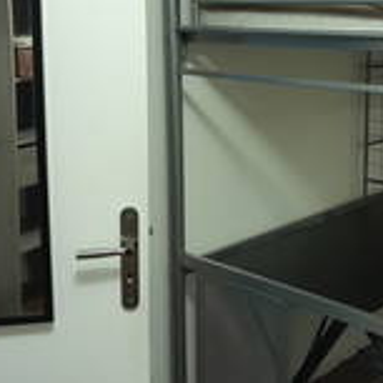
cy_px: 133
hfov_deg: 29.9
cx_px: 298
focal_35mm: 56
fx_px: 701
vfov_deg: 30.4
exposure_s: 1/33
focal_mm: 4
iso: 500
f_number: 1.8
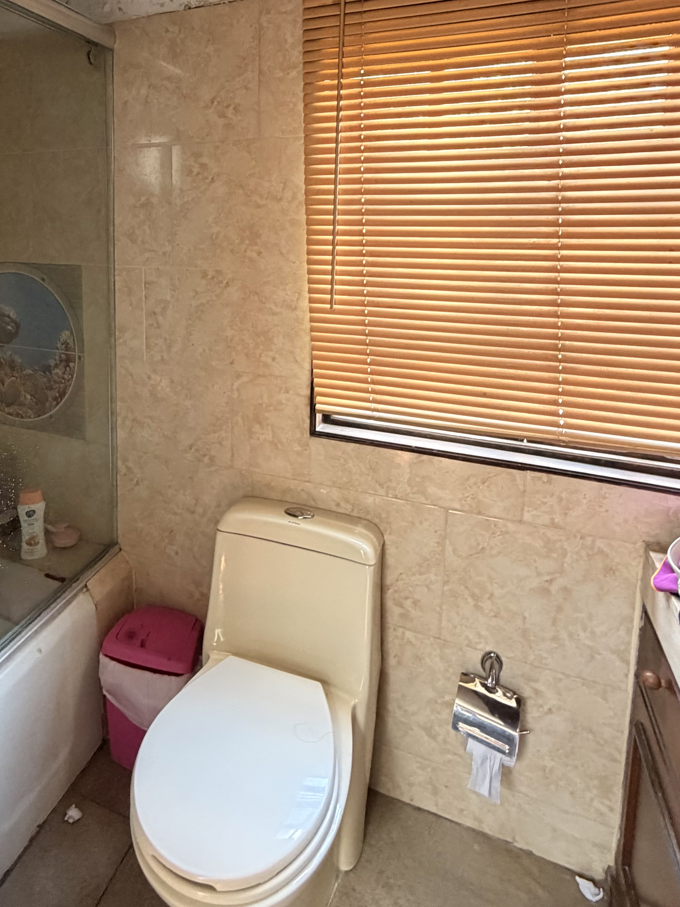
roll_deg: -0.3
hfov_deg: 59.6
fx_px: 576
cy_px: 294
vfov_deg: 73.8
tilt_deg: -7.1
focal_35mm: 22
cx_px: 226
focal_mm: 2.22
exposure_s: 1/60
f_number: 2.2
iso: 400
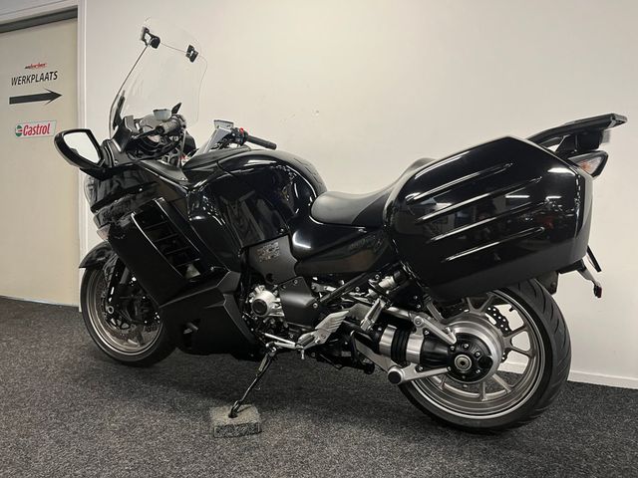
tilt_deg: -1.6
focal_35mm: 26
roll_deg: -0.6
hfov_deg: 67.3
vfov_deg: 53.1
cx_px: 319
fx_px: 479
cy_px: 239
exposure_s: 1/50
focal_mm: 5.1
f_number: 1.6
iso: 100
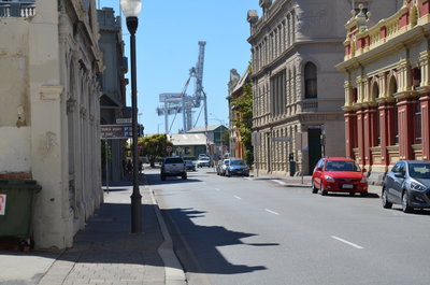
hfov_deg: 20.7
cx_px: 215
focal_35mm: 99
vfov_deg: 13.8
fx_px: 1180
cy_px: 142
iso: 100
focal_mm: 66
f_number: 8
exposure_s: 1/250
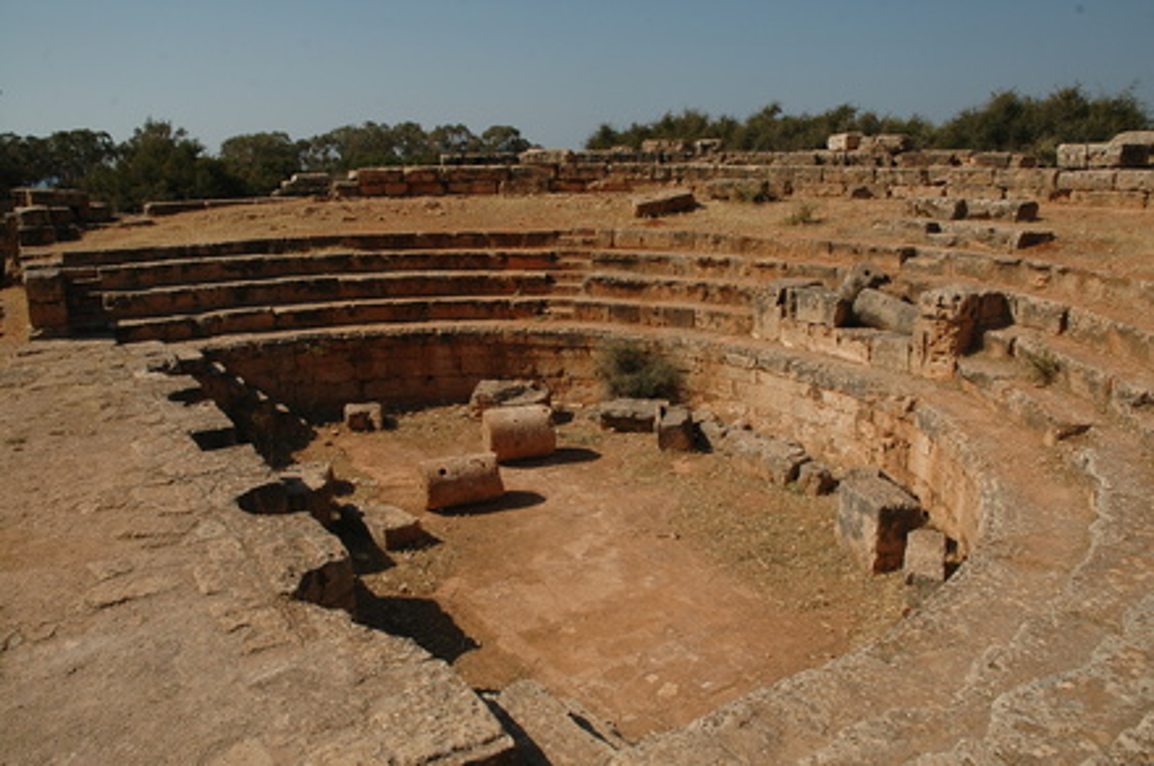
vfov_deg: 47.8
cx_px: 577
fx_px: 864
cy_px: 383
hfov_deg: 67.5
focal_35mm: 27
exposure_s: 1/500
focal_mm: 18
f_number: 10
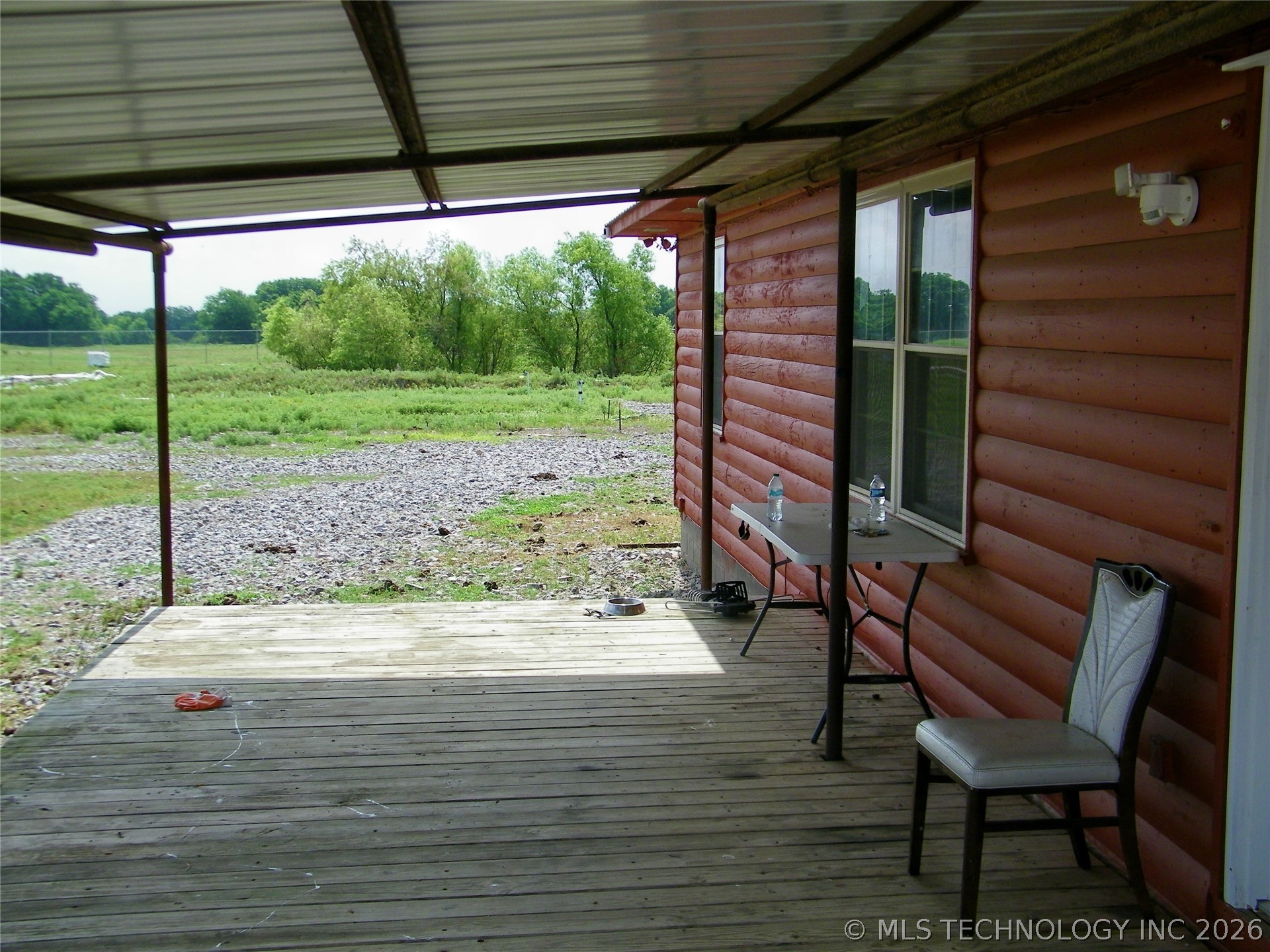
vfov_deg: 36.8
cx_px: 635
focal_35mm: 39
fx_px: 1431
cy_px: 476
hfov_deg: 47.9
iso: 80
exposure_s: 1/200
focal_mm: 6.9
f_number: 7.6
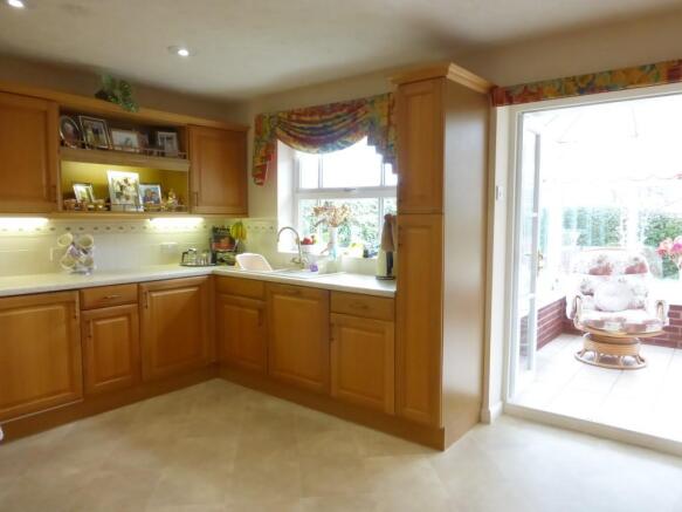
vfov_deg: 56.8
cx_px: 341
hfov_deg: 71.6
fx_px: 473
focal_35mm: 24
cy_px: 256
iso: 500
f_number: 3.3
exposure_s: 1/125
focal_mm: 4.3
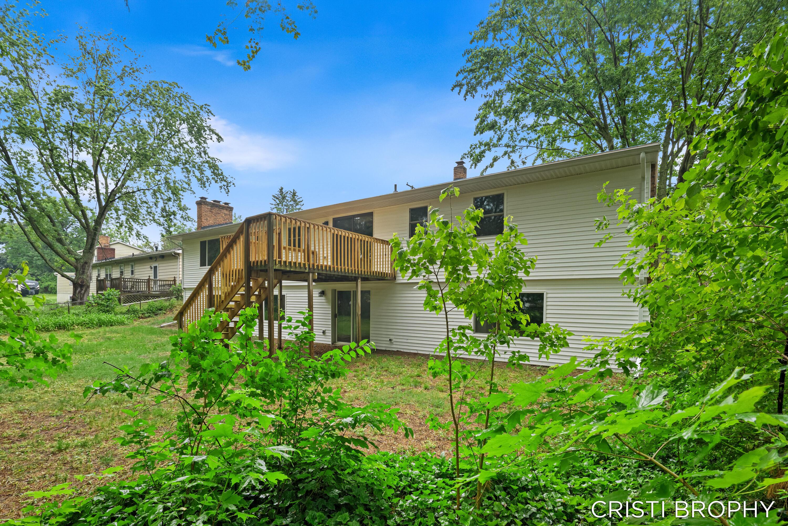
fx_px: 350
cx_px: 394
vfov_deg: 73.7
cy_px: 263
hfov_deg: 96.7
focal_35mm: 16
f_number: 8
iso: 250
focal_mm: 16
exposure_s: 1/13
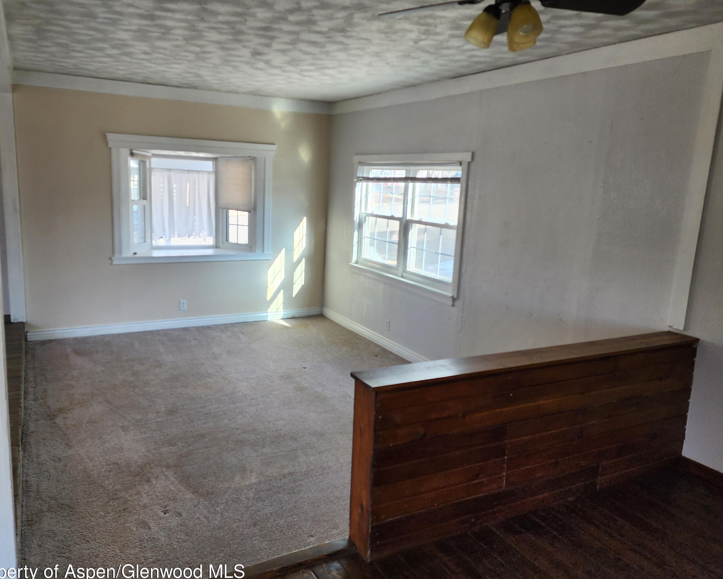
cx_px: 342
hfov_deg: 64.0
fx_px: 578
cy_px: 275
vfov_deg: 53.2
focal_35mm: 27
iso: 80
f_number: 1.8
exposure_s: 1/180
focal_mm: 6.4
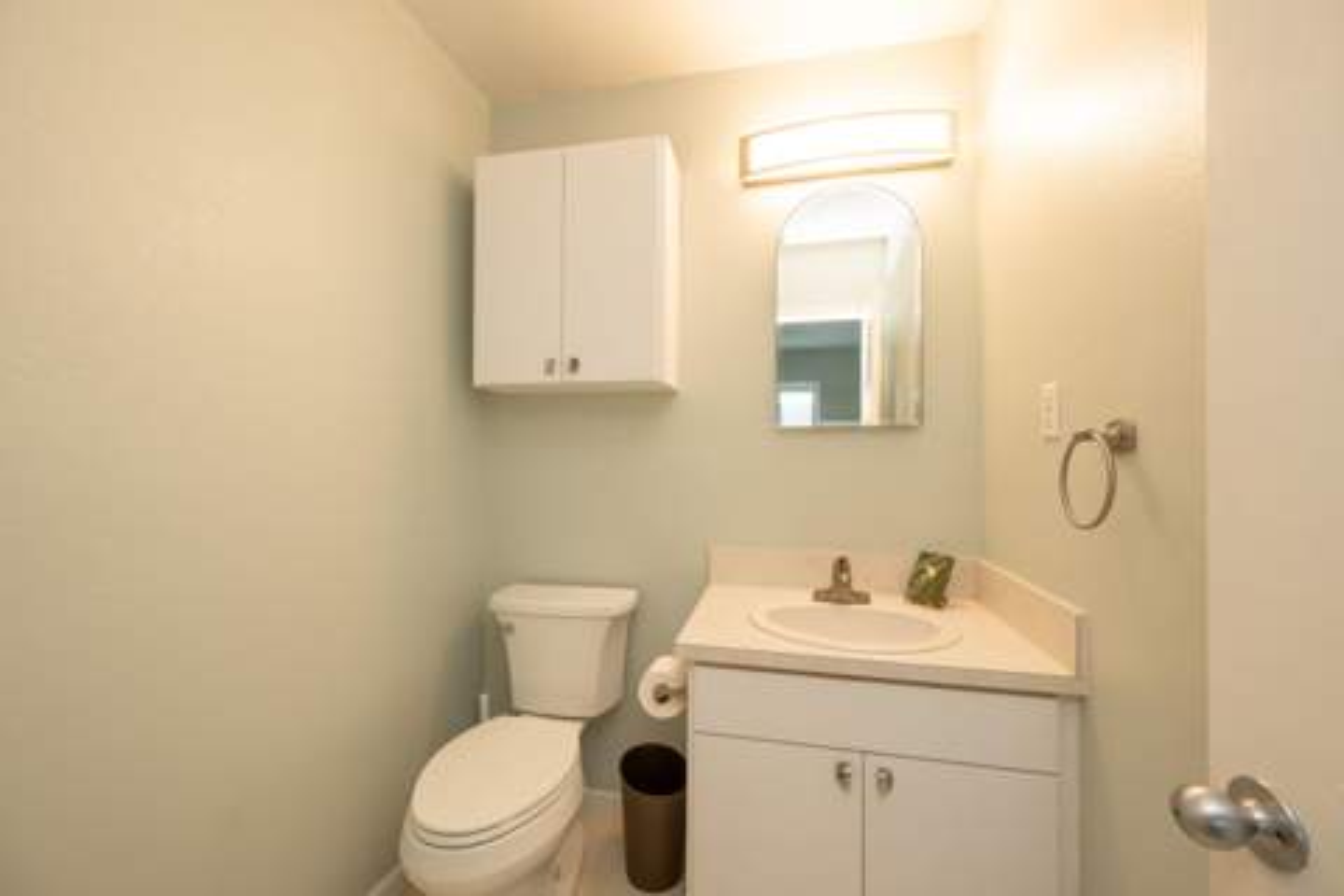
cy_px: 448
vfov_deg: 81.0
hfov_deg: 104.0
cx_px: 672
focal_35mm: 14
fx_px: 525
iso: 1250
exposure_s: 1/60
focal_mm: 14
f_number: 8
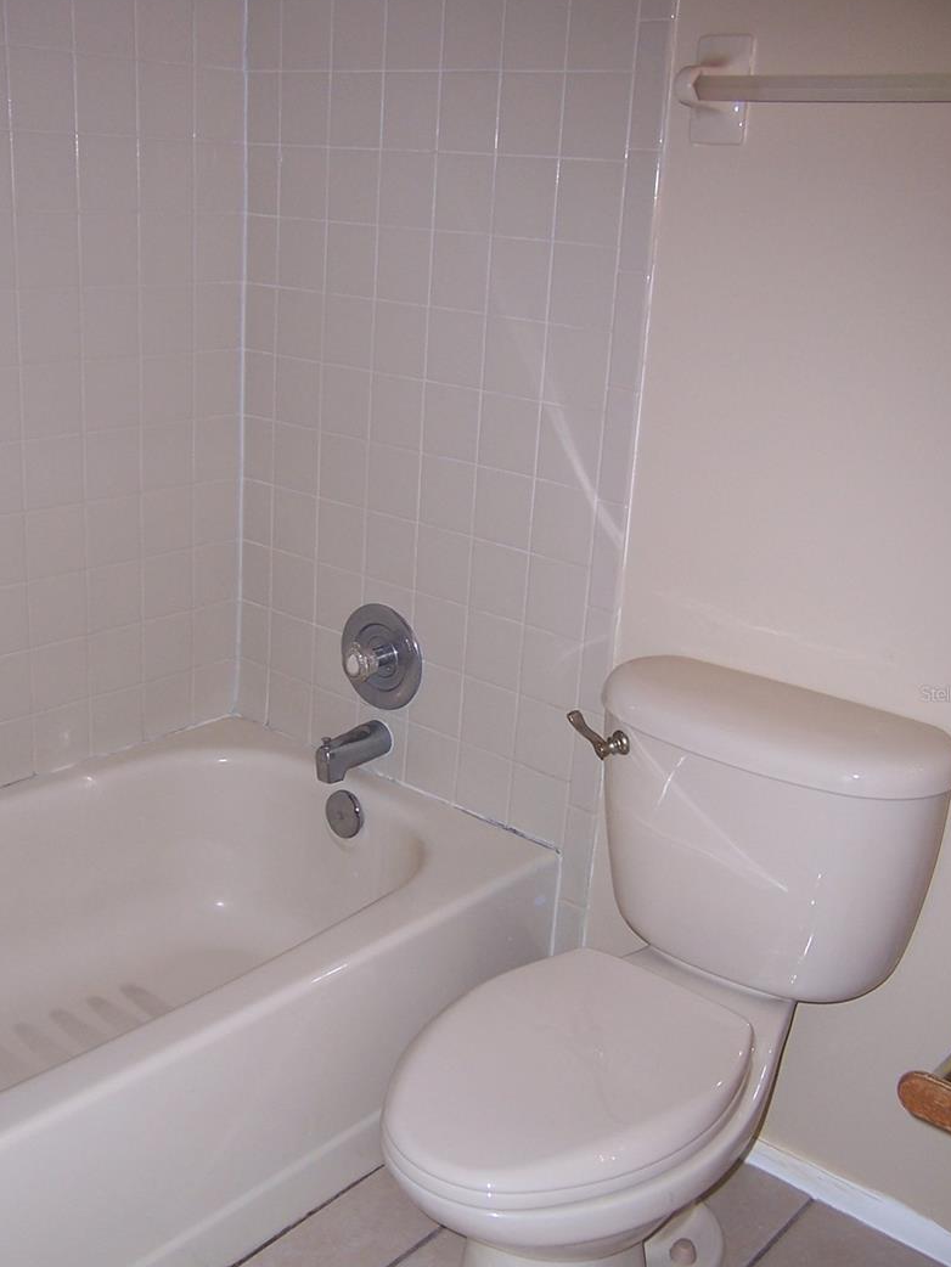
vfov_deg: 48.9
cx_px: 460
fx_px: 1391
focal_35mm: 38
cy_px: 693
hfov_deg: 37.7
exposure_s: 1/60
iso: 80
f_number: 2.8
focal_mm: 5.5
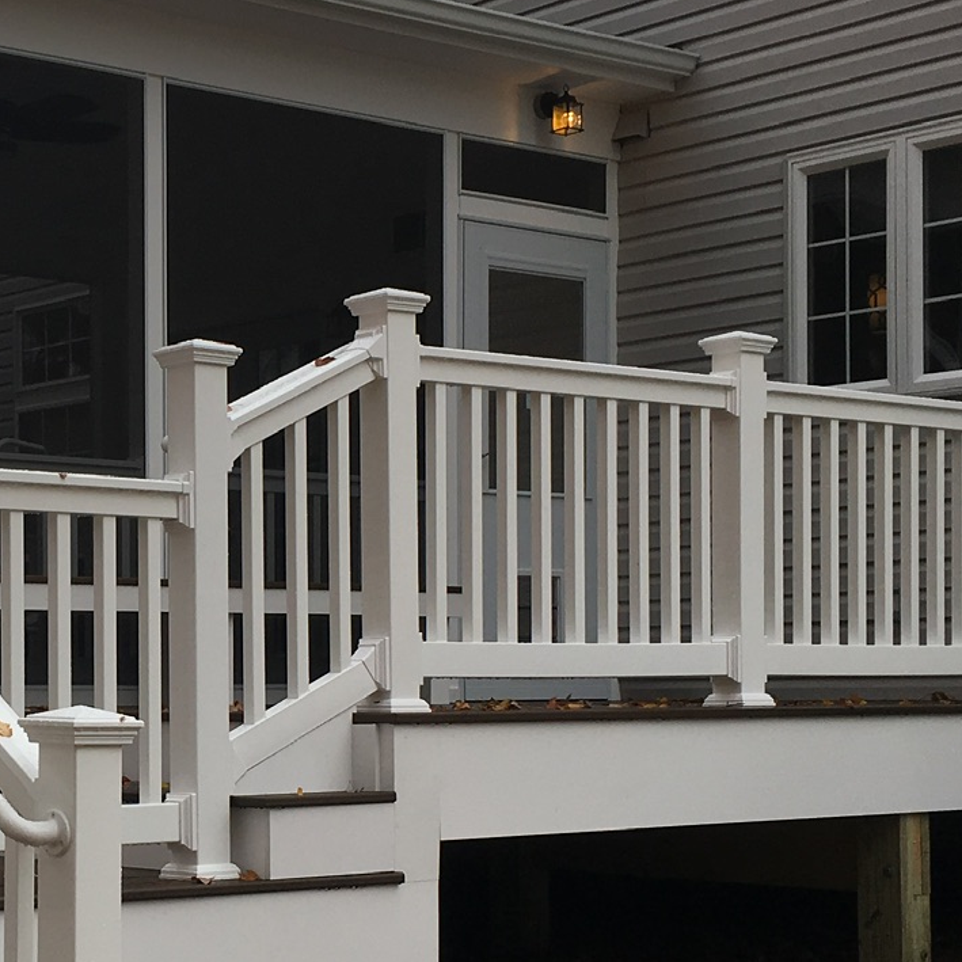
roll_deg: -0.6
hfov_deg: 22.6
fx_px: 2327
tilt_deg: -0.3
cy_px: 685
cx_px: 31
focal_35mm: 74
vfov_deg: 23.2
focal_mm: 4.15
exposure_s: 1/818
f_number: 2.2
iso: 25
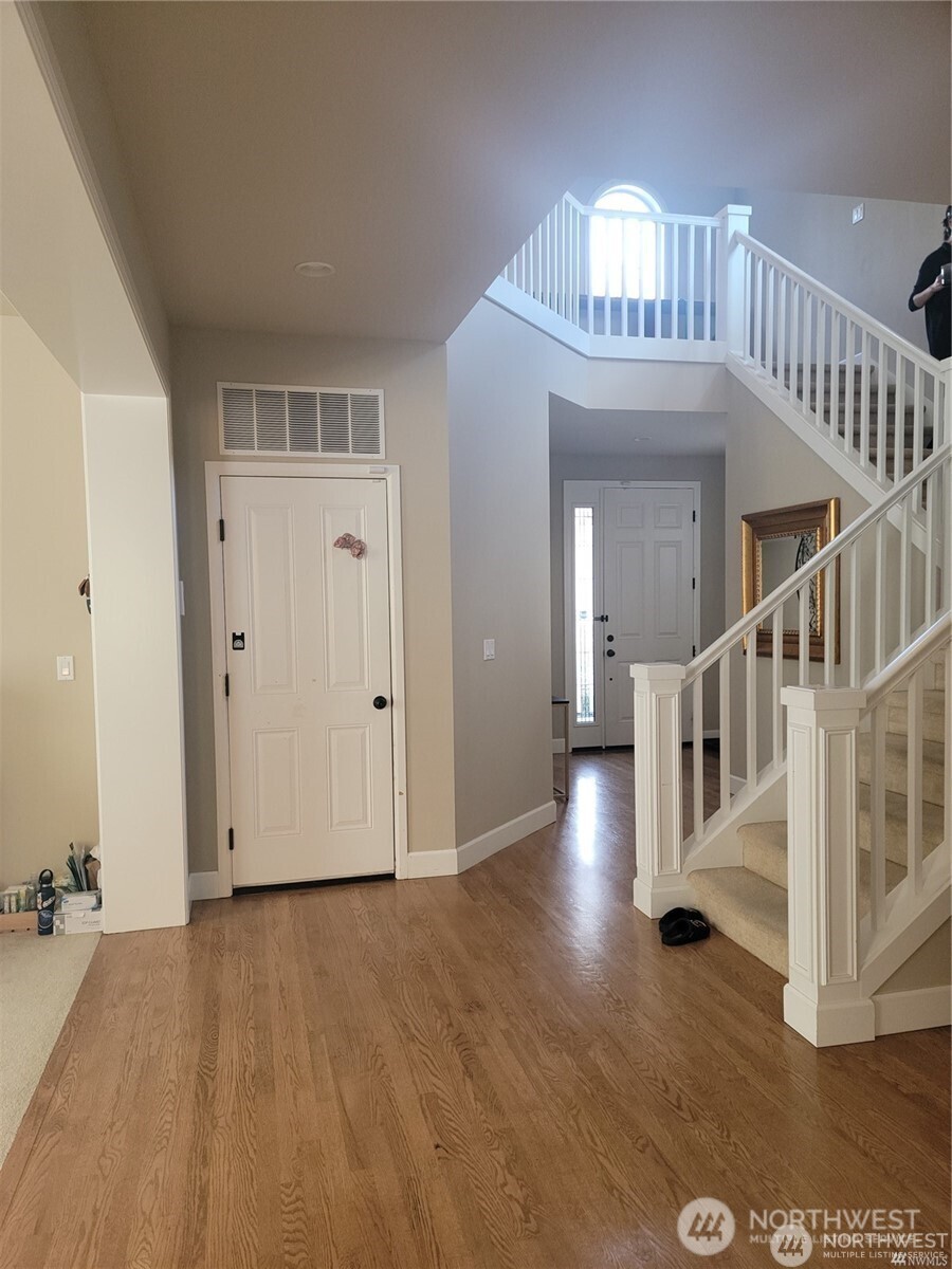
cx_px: 476
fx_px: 880
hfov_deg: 56.8
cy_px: 634
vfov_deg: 71.6
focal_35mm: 24
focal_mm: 6.7
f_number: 1.8
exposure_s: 1/60
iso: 100
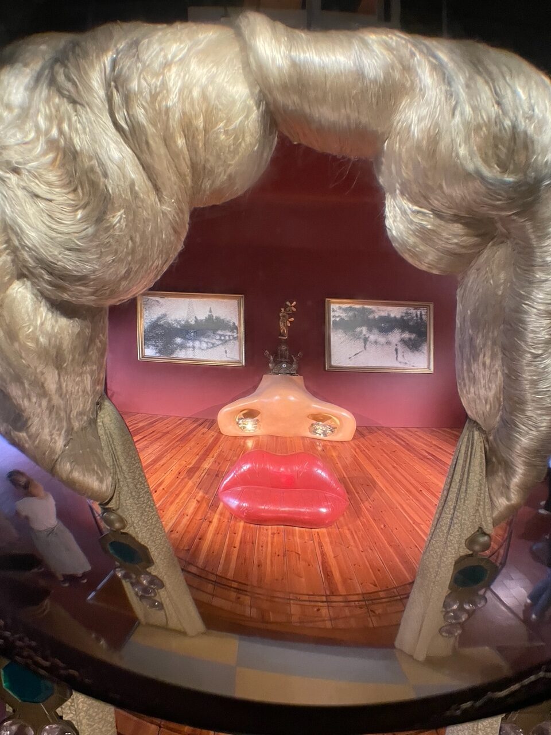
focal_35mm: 26
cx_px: 276
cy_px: 368
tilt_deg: -16.0
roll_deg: -0.4
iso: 500
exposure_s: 1/32
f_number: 1.6
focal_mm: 4.2
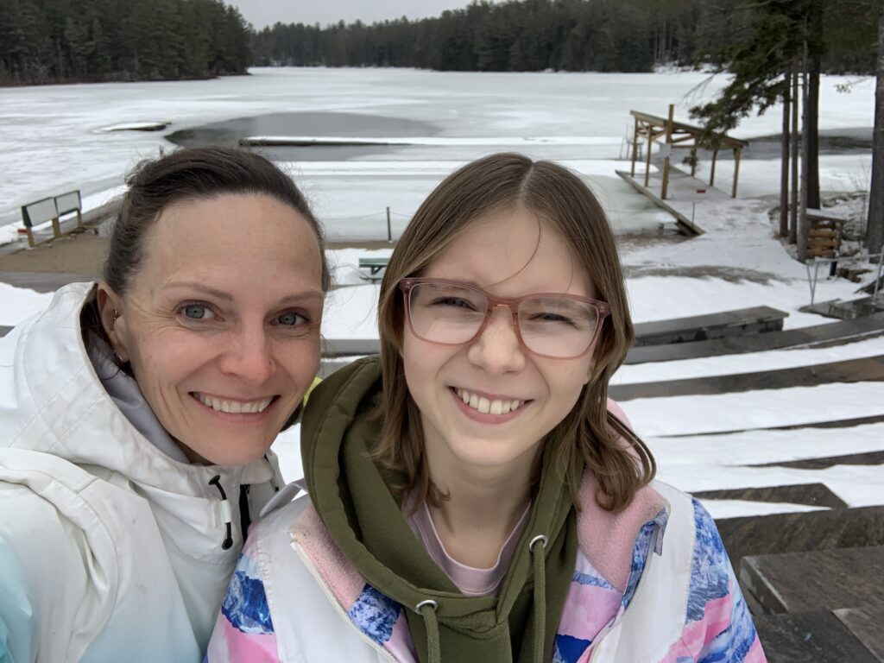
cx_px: 442
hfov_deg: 56.8
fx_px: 817
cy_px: 332
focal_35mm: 32
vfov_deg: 44.2
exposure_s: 1/626
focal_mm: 2.87
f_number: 2.2
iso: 16
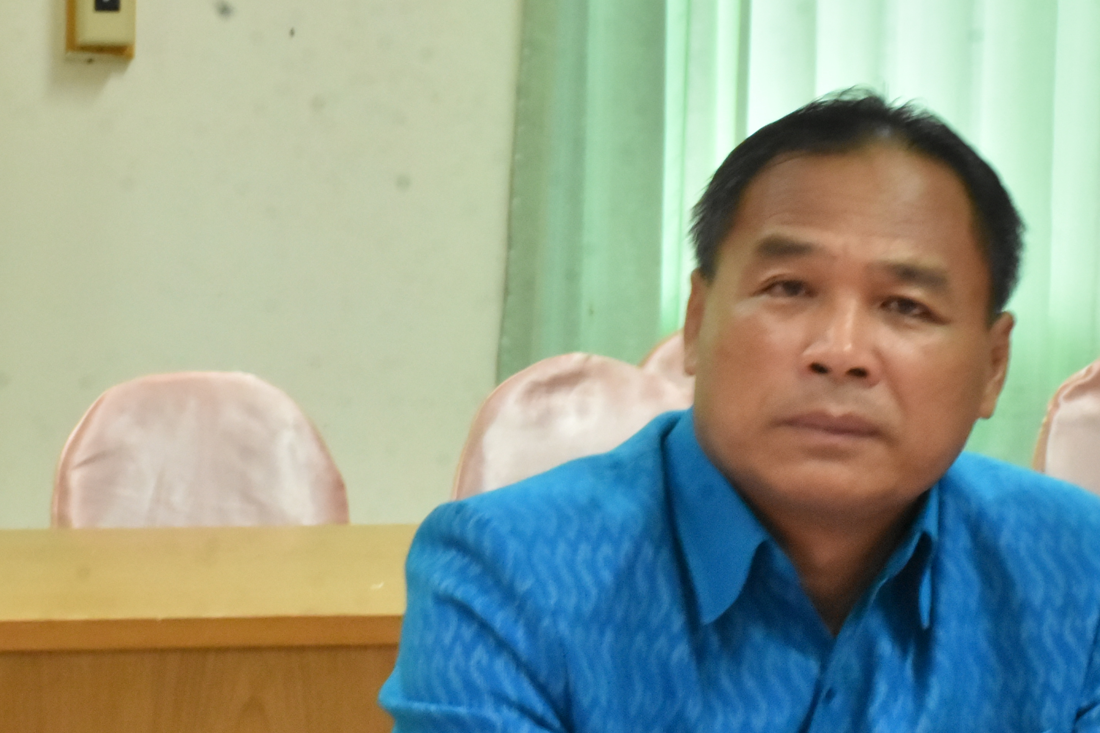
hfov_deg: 12.6
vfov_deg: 8.4
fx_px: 4980
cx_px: 740
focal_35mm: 163
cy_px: 687
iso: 3200
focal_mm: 52
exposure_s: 1/15
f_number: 20
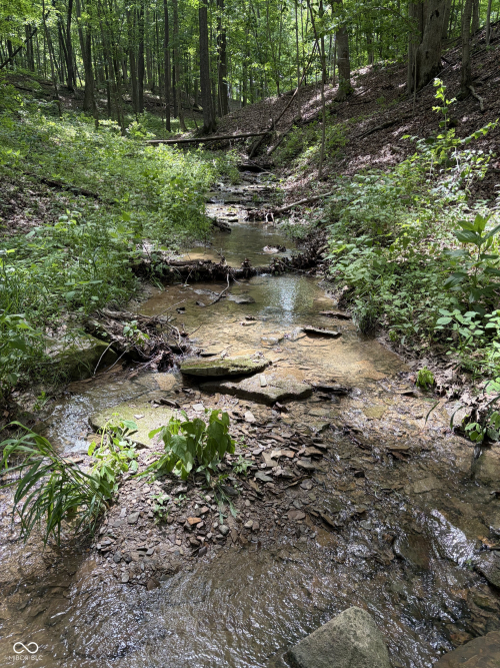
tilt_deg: -20.0
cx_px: 250
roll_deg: -2.0
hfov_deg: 53.0
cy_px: 334
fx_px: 501
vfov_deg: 67.3
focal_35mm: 26
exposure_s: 1/122
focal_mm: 5.96
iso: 40
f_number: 1.6
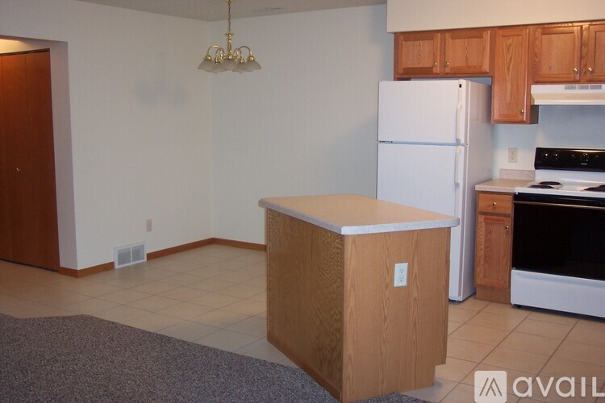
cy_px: 202
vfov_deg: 35.1
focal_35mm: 38
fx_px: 639
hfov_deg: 50.7
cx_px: 302
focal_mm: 8
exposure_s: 1/30
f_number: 2.8
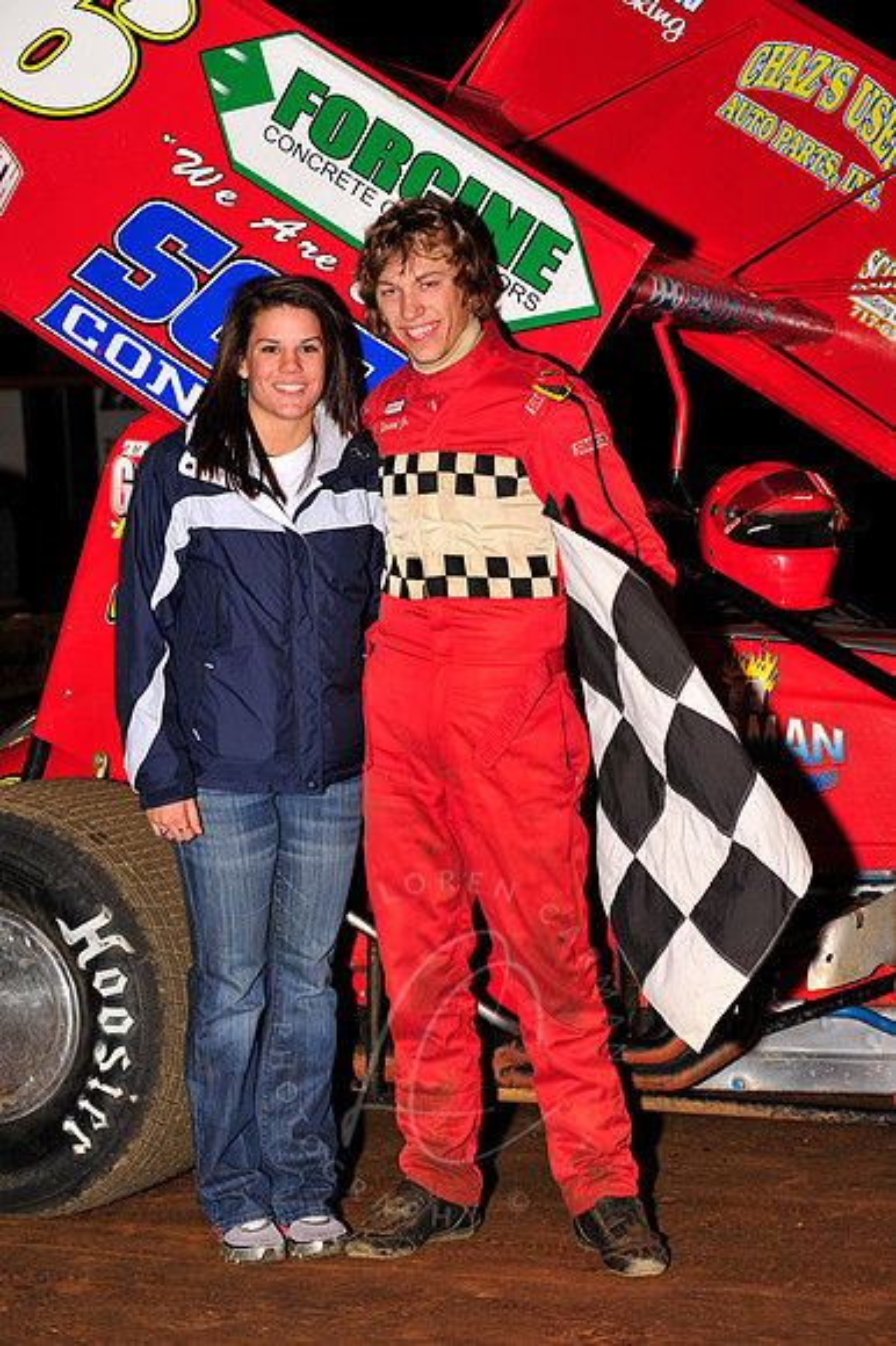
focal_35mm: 92
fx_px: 3439
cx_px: 448
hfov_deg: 14.8
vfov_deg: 22.2
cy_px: 673
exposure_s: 1/250
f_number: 6.3
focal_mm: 92
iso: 500
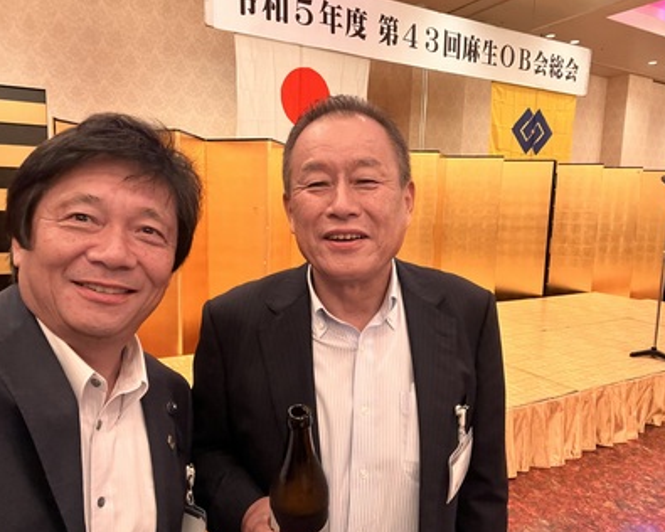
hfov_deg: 68.1
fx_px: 492
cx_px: 350
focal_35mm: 25
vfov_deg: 56.8
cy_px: 264
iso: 500
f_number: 2.2
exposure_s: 1/30
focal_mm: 2.71
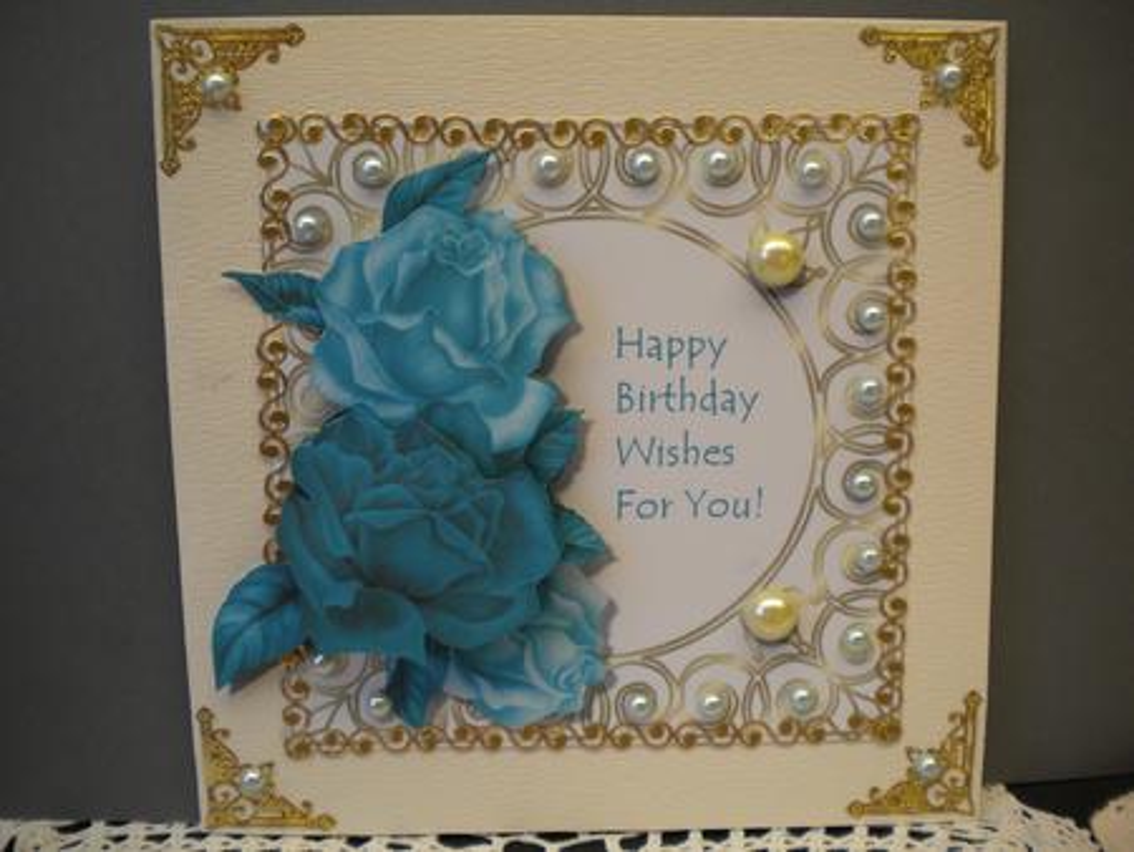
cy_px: 426
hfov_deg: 52.6
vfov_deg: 40.7
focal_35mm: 35
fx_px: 1147
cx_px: 567
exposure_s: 1/233
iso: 80
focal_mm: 6.3
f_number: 3.1
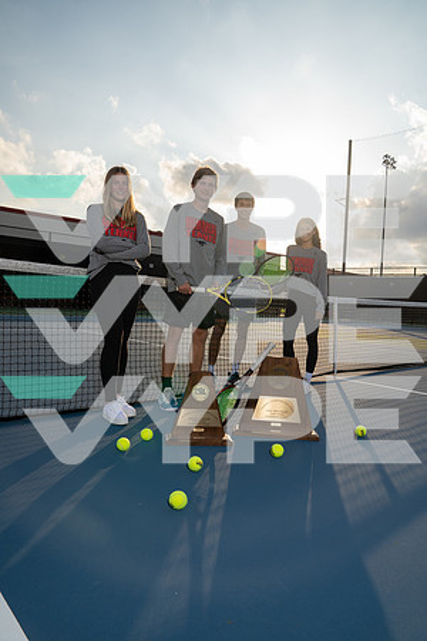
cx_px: 214
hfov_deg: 53.1
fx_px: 427
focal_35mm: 24
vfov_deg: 73.7
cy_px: 320
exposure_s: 1/250
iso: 125
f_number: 8
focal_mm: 24
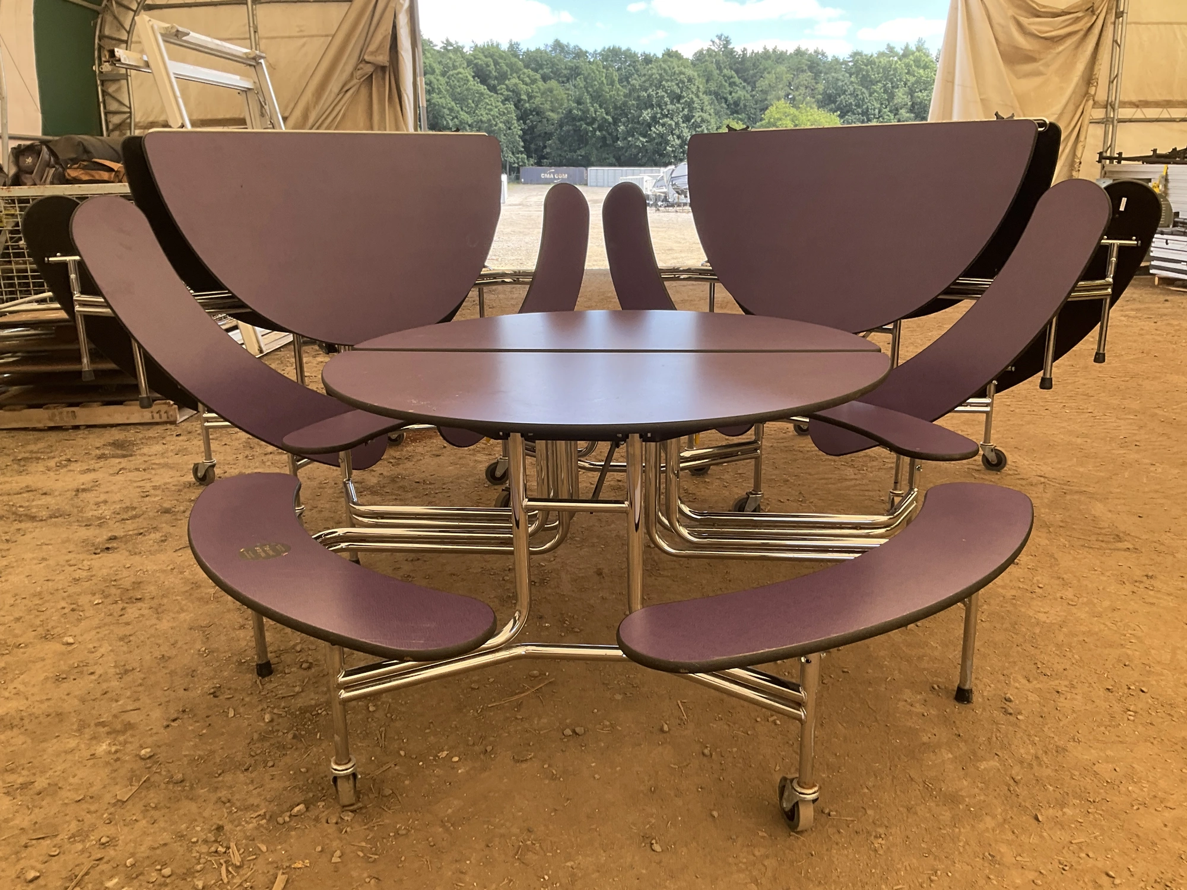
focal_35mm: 29
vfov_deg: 48.2
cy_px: 445
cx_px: 594
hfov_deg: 61.7
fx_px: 994
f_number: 1.8
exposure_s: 1/165
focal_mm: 3
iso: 32
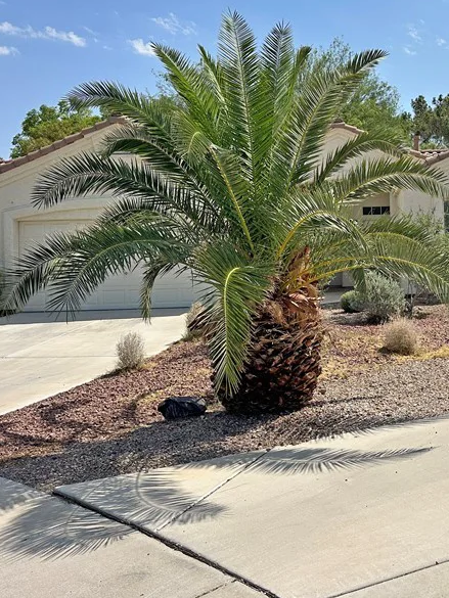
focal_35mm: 42
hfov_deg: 33.0
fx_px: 726
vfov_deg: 44.6
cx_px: 385
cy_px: 239
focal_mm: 6.86
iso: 80
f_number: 1.78
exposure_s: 1/8197
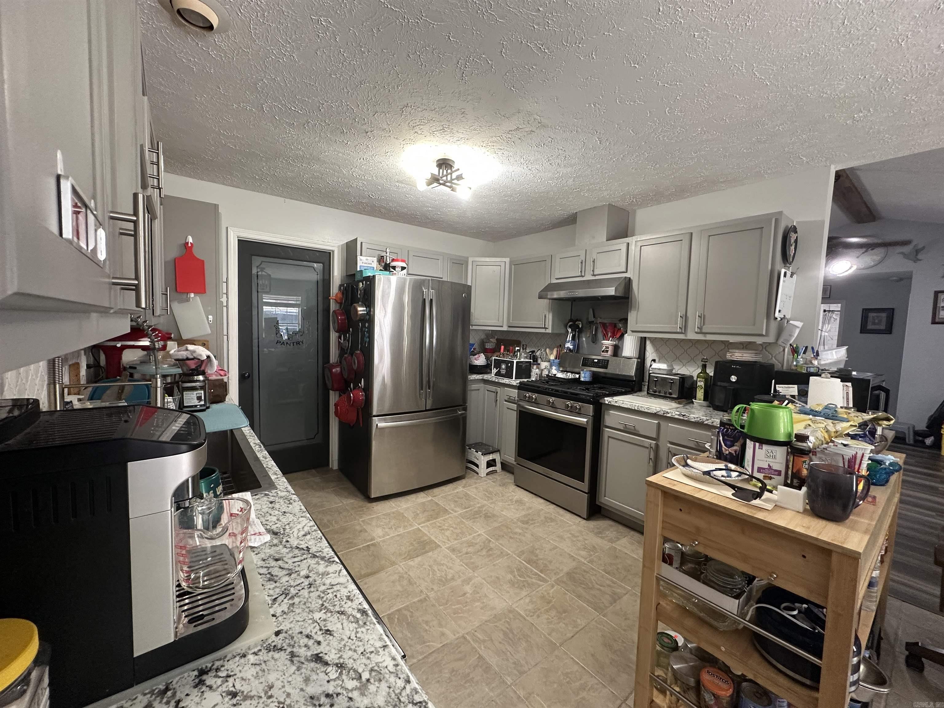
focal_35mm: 14
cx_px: 472
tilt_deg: -3.2
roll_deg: -2.0
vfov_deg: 85.7
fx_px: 382
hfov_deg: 102.1
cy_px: 354
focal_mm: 2.22
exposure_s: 1/60
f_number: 2.2
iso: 200
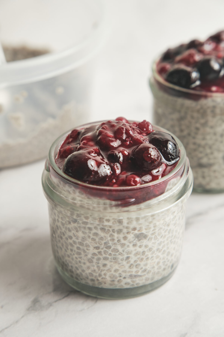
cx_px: 112
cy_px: 168
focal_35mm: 105
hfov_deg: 13.0
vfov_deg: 19.5
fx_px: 980
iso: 200
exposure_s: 1/250
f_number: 5.6
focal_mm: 70
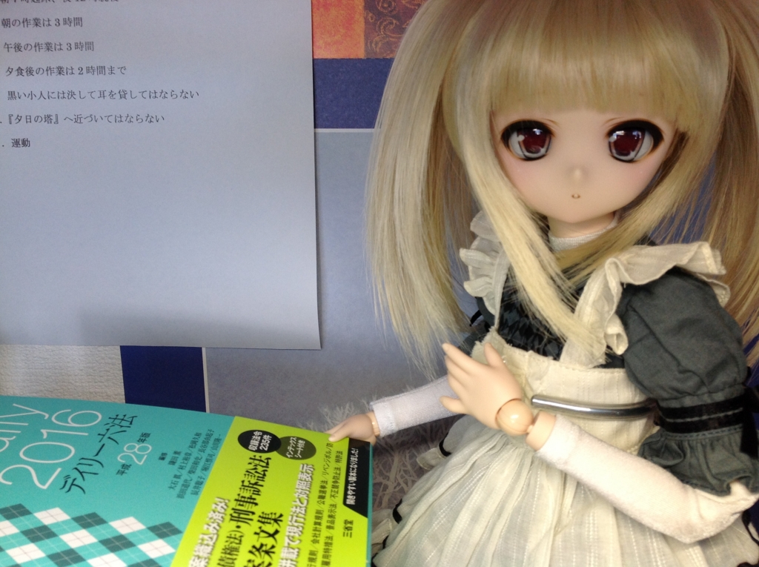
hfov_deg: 52.7
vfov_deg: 40.6
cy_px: 284
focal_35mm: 35
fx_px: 766
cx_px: 380
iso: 64
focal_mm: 4.28
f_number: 2.4
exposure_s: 1/40
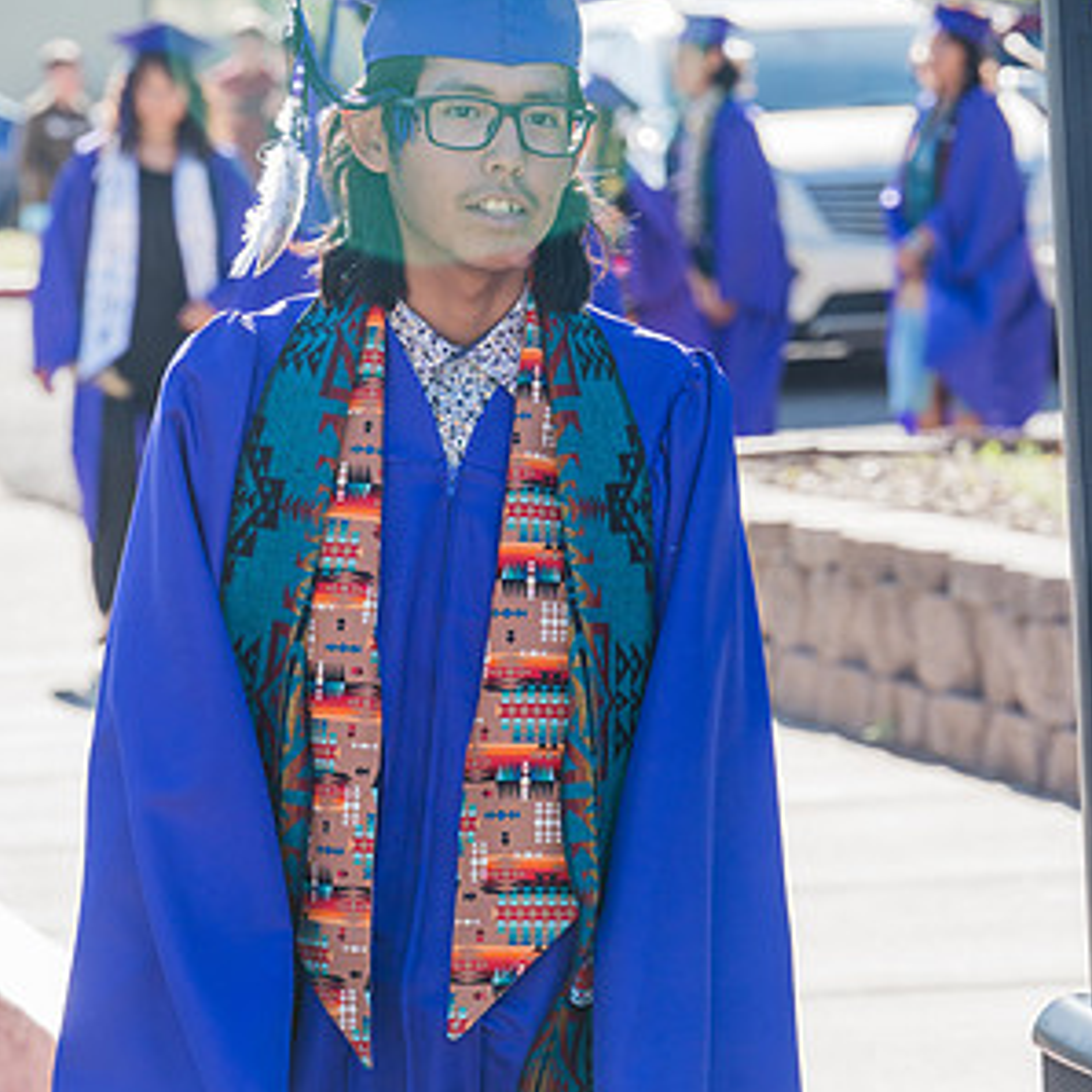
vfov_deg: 8.6
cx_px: 546
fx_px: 7245
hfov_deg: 8.6
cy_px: 487
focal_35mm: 203
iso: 400
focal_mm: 158
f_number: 8
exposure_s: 1/200
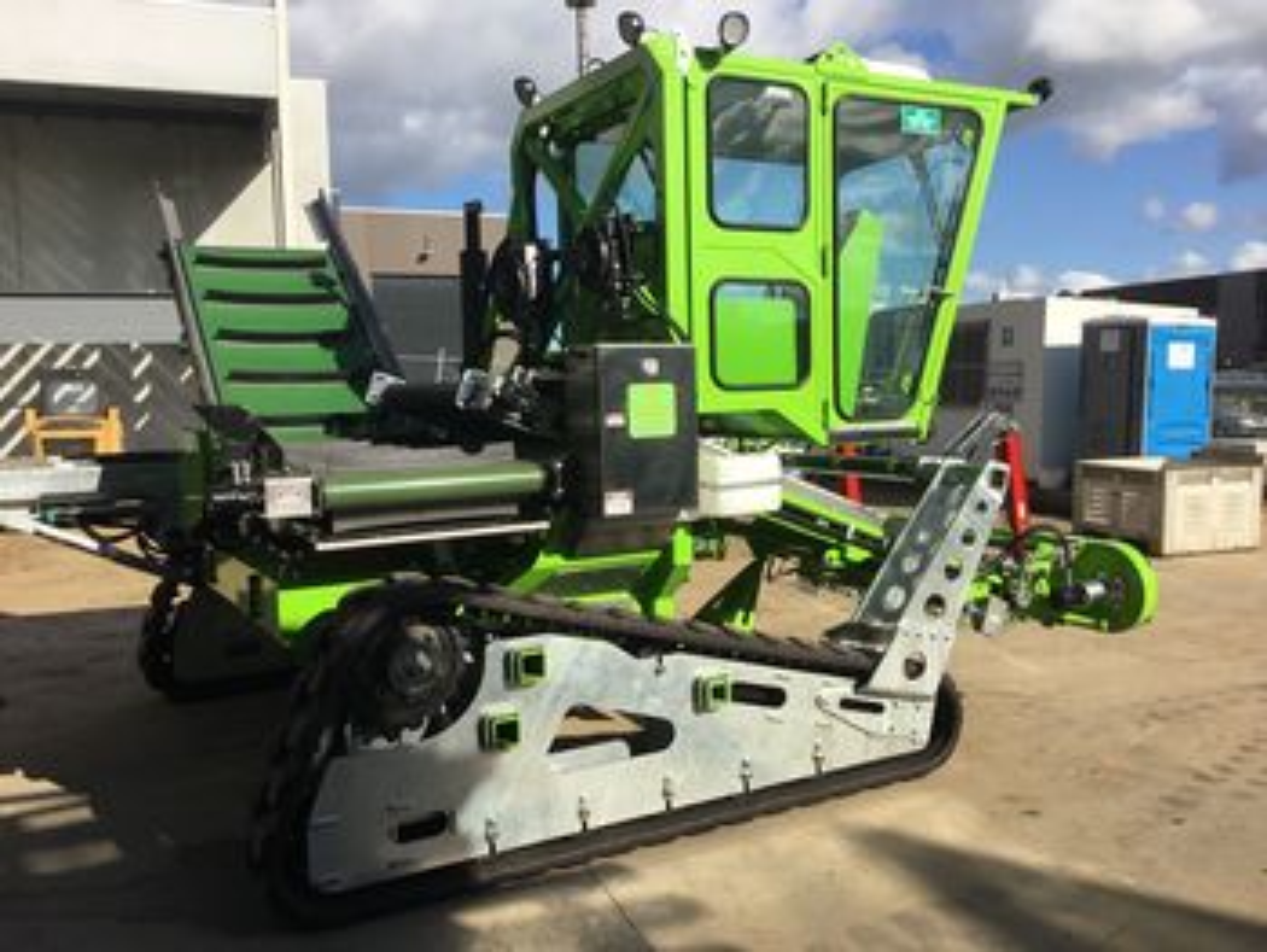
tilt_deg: -4.8
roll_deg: +1.9
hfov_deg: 58.3
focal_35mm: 31
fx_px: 1135
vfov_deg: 45.5
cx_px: 634
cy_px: 476
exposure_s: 1/1359
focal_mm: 3.3
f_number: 2.4
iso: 25
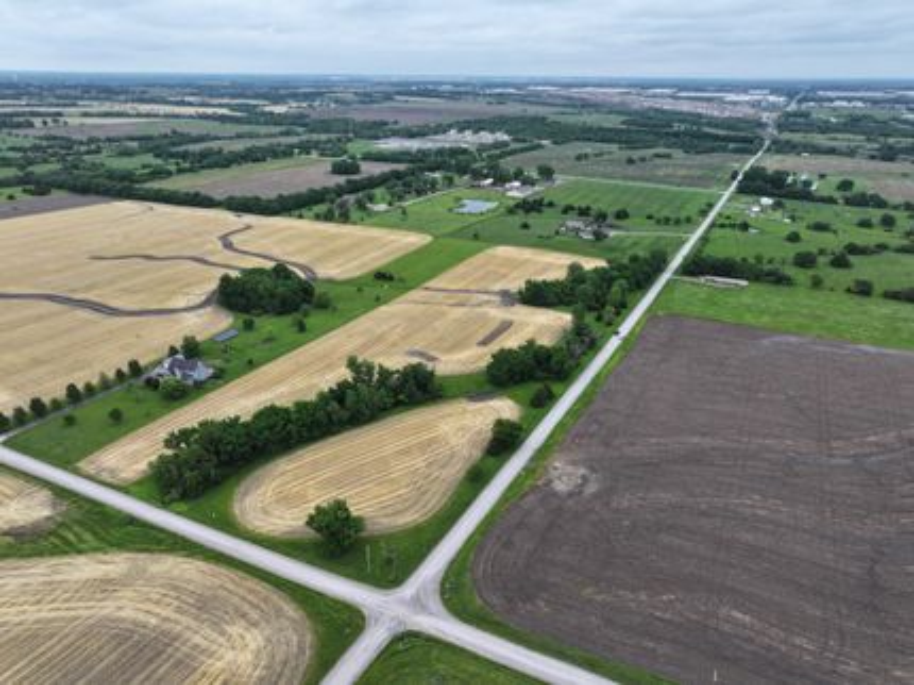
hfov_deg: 71.6
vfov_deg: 56.8
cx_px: 457
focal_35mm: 24
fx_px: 633
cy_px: 342
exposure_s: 1/400
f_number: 2.8
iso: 110
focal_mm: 12.29
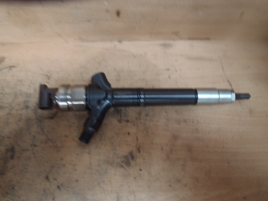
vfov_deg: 49.7
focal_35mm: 28
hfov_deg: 63.4
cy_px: 100
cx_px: 134
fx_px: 217
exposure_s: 1/5
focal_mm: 5
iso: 200
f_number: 3.9
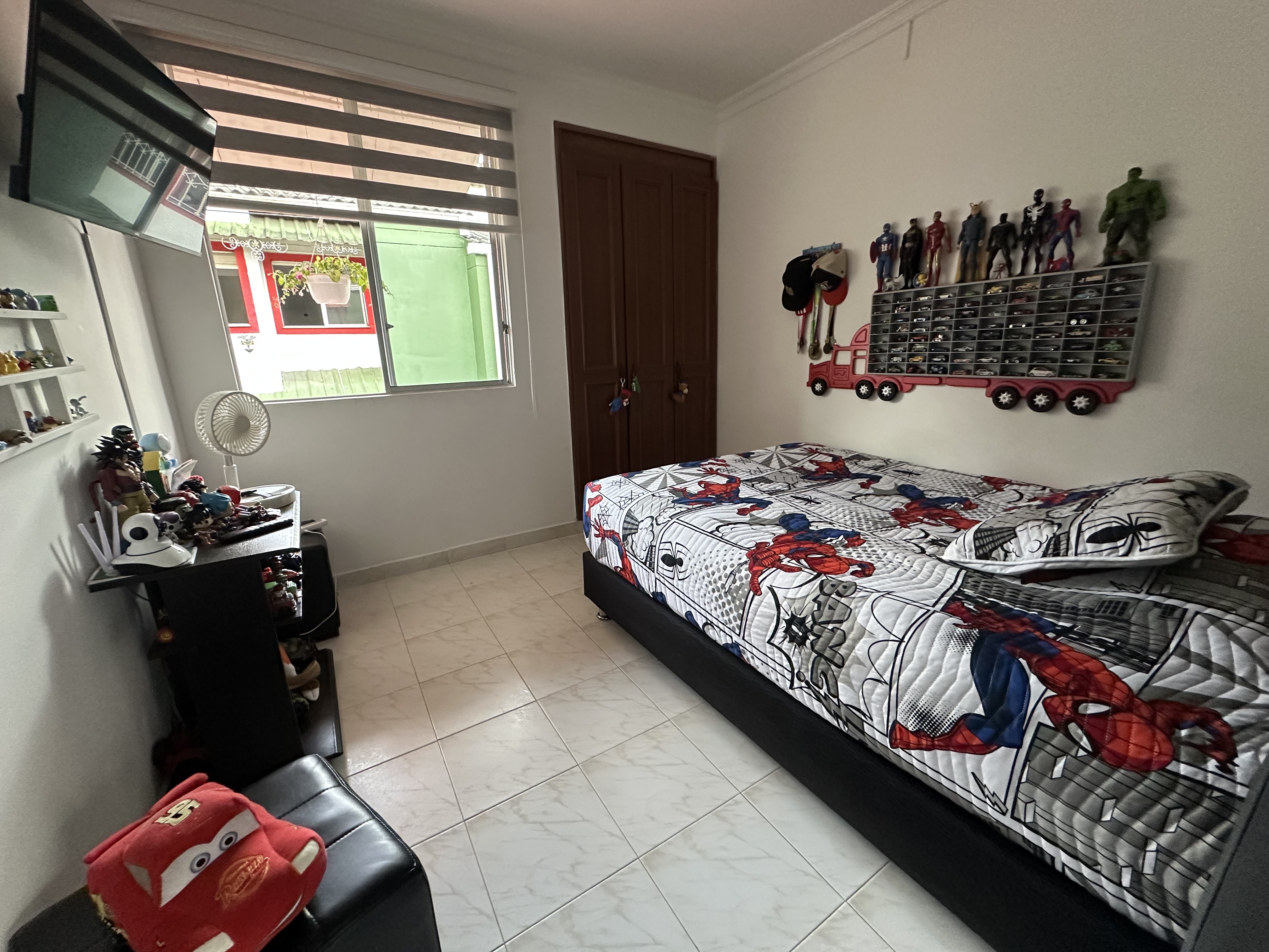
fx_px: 513
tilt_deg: -14.7
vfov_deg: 85.7
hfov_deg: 102.1
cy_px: 476
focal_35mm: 14
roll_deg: +0.4
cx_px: 634
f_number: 2.2
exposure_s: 1/60
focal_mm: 2.22
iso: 400
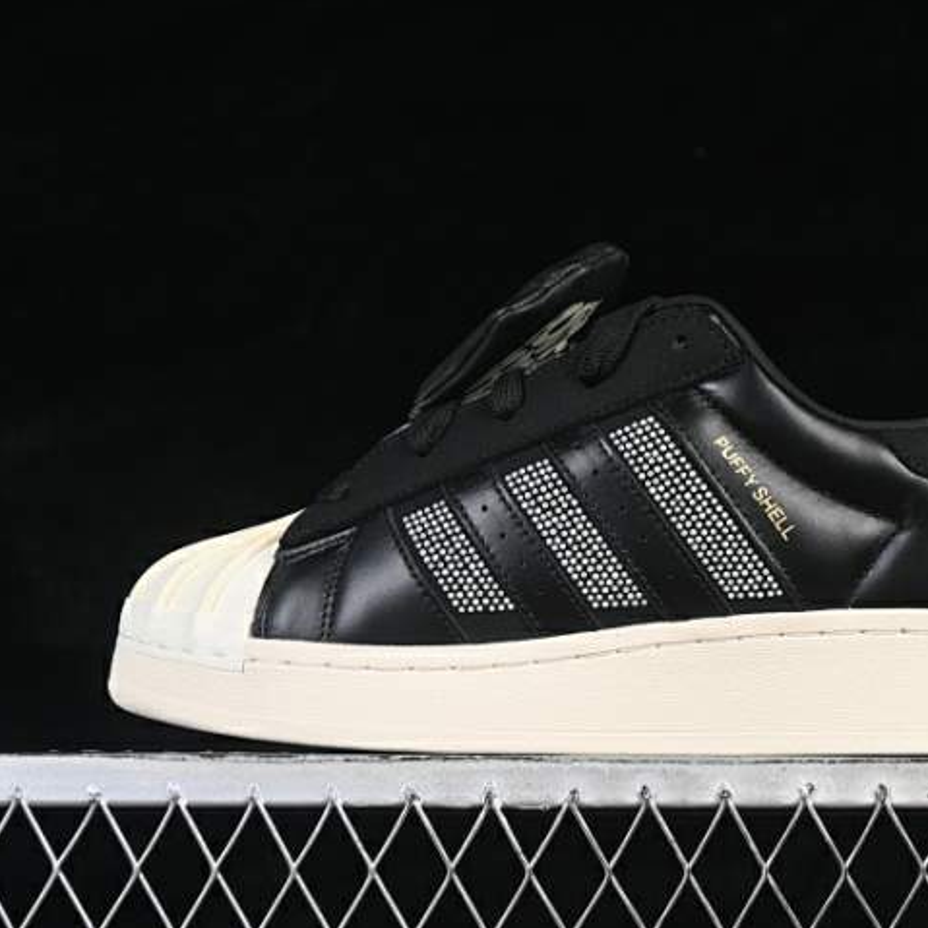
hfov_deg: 17.9
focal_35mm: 97
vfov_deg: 17.9
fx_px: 2942
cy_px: 463
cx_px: 626
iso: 160
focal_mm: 50
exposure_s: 1/60
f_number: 6.3
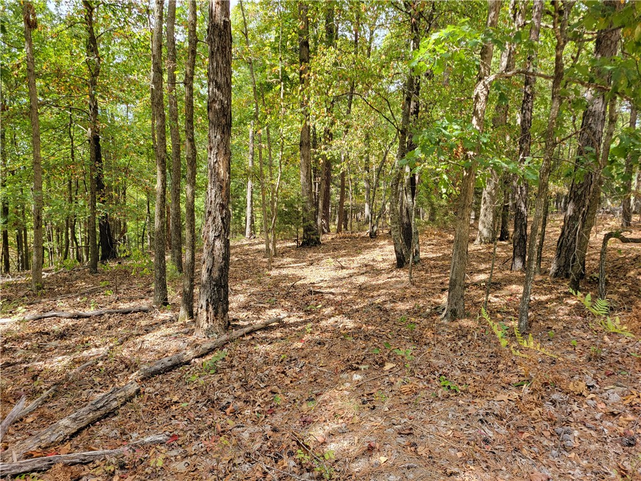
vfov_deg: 53.1
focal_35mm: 26
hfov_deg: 67.3
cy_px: 240
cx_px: 320
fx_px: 481
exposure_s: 1/261
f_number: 1.8
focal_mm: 5.4
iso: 40
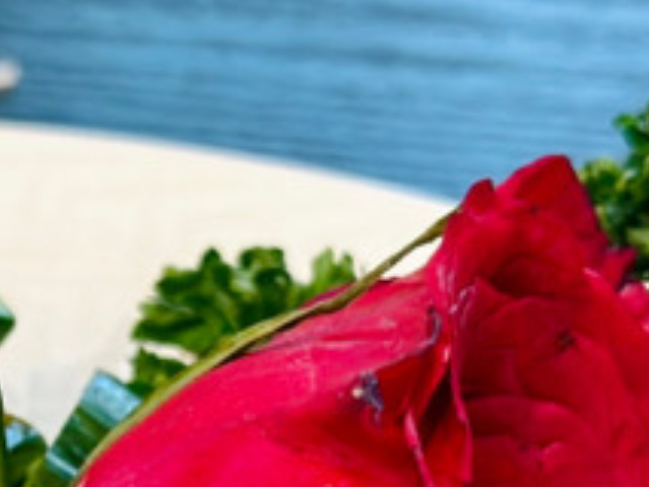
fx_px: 3377
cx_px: -201
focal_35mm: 180
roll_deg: +1.4
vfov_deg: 8.2
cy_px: 524
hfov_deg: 10.7
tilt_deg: -26.1
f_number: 1.78
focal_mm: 6.86
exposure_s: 1/50
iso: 125
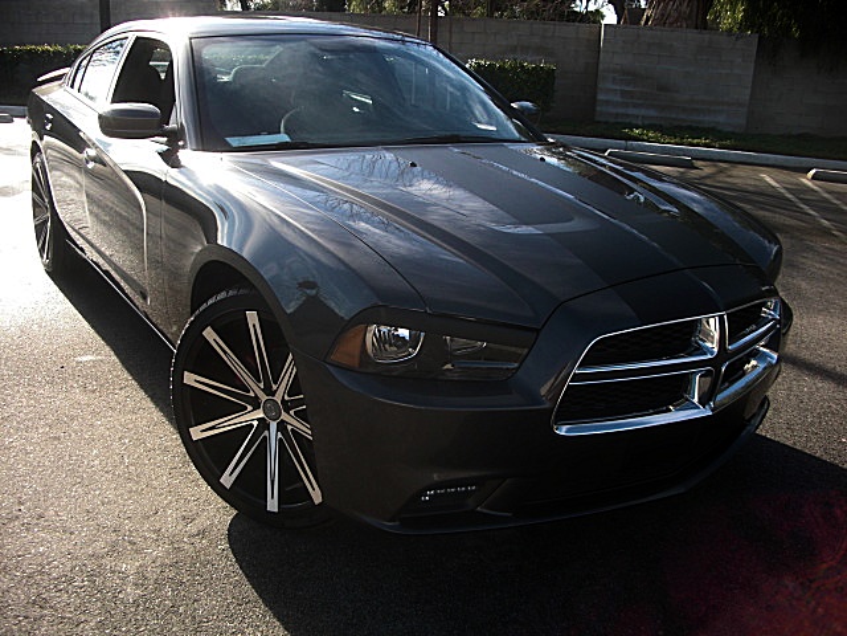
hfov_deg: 51.4
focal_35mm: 36
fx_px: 881
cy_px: 318
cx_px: 424
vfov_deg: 39.7
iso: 50
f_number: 2.8
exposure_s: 1/250
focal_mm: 6.3
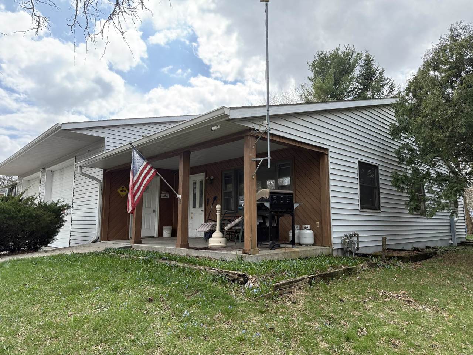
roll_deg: +0.0
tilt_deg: +7.4
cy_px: 178
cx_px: 236
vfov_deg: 56.8
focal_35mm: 24
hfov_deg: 71.6
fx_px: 328
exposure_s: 1/1046
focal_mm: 6.76
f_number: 1.78
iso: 100
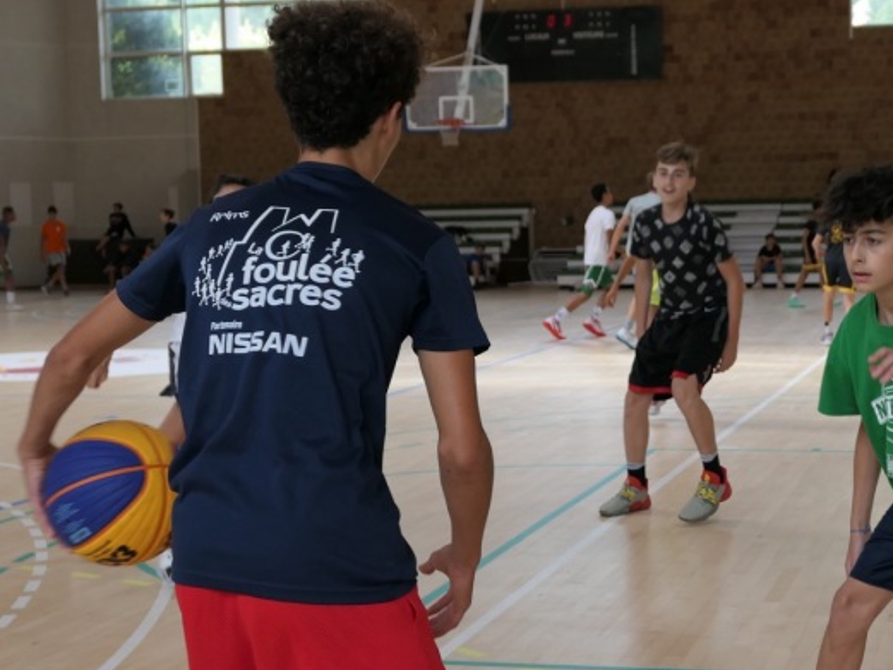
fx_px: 1703
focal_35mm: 66
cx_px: 644
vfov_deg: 22.3
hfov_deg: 29.0
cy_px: 374
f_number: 2.8
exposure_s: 1/250
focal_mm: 14.6
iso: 320
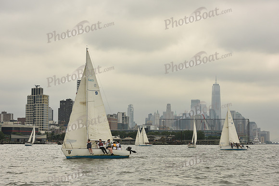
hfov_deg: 22.6
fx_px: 698
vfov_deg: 15.2
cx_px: 140
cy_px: 93
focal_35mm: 90
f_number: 7.1
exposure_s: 1/1600
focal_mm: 90
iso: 320
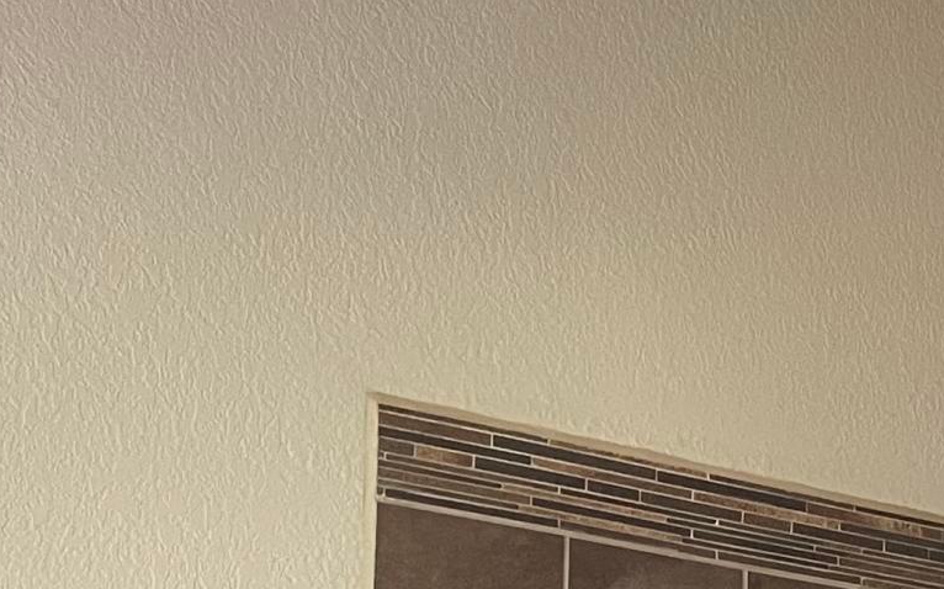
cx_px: 1300
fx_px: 2777
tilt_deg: +3.9
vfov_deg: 11.4
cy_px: 989
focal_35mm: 108
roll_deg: +0.0
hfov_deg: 17.8
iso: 160
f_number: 1.6
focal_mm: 4.2
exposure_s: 1/60
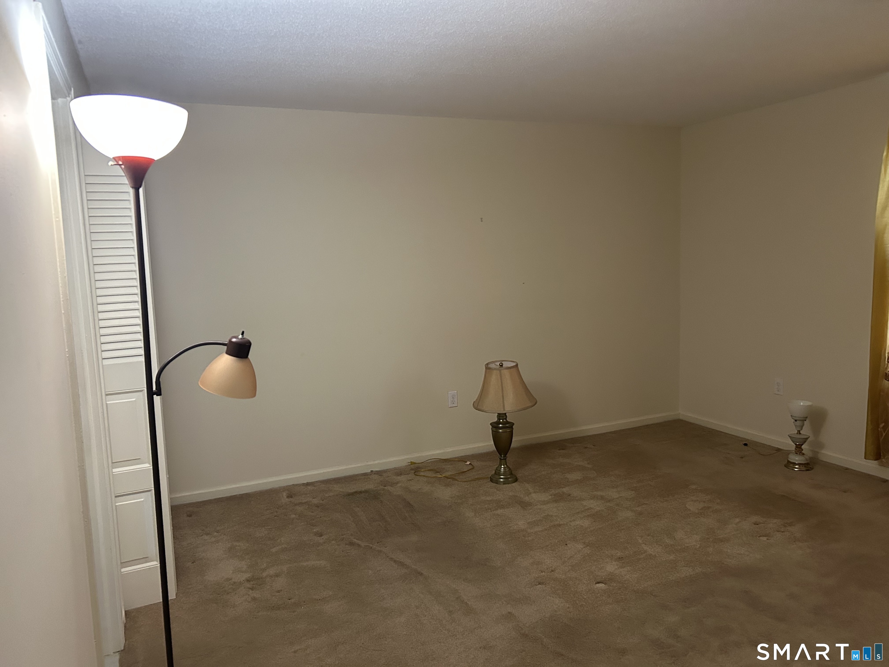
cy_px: 334
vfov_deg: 53.1
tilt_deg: -5.1
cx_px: 444
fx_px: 668
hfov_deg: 67.3
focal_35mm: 26
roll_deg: +2.9
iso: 500
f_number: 1.5
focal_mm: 5.7
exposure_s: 1/60
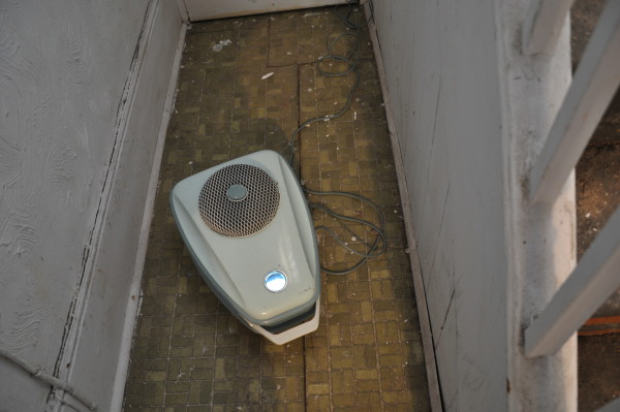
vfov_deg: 47.9
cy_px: 206
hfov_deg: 67.4
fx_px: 465
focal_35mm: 27
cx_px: 310
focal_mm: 18
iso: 800
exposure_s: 1/5
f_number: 3.5
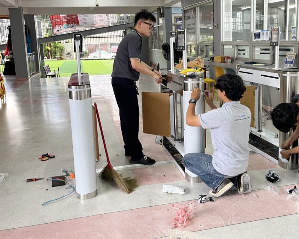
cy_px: 97
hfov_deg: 50.2
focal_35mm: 36
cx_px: 161
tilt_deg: -10.0
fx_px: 318
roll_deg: +1.8
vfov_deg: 41.0
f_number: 1.6
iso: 100
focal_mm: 5.1
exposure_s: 1/50
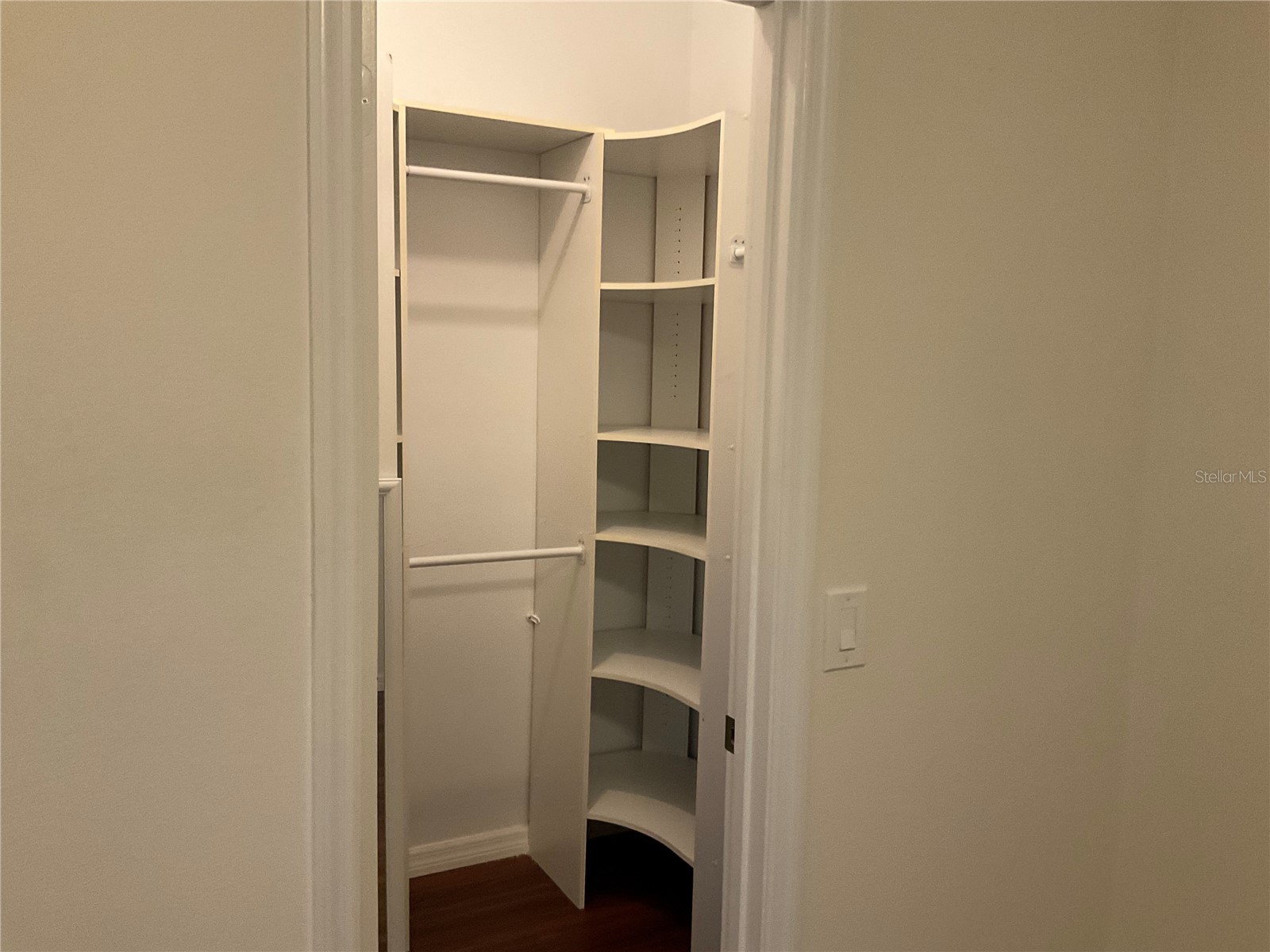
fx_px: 1064
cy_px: 476
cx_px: 635
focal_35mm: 29
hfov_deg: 61.7
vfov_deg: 48.2
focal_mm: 3
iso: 200
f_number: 1.8
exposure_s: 1/60
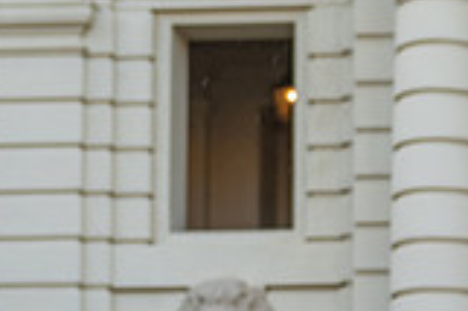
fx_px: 2922
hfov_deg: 8.7
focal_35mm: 225
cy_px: 569
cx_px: 920
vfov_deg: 6.0
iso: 320
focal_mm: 55
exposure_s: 1/200
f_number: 4.5
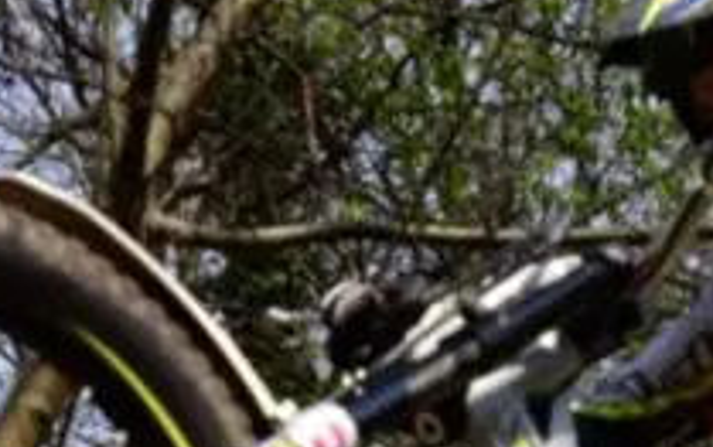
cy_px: 935
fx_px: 3987
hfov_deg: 10.2
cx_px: 362
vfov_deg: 6.2
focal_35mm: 205
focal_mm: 35
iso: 640
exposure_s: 1/4000
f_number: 4.5
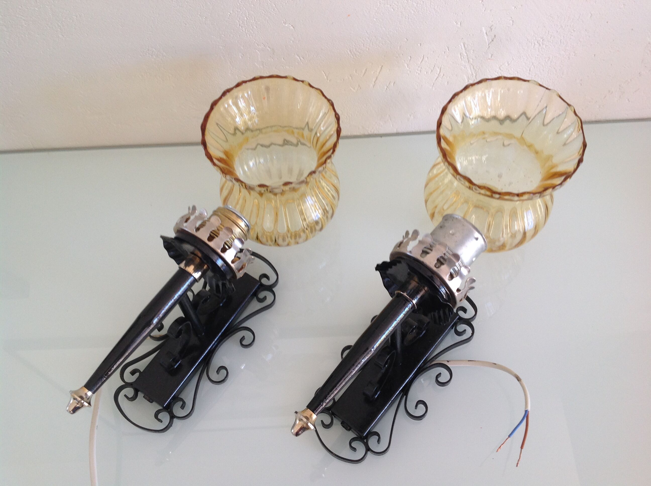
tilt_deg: -62.8
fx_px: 657
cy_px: 243
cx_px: 326
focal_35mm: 35
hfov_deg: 52.7
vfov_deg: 40.6
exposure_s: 1/40
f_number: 2.4
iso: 64
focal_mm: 4.28
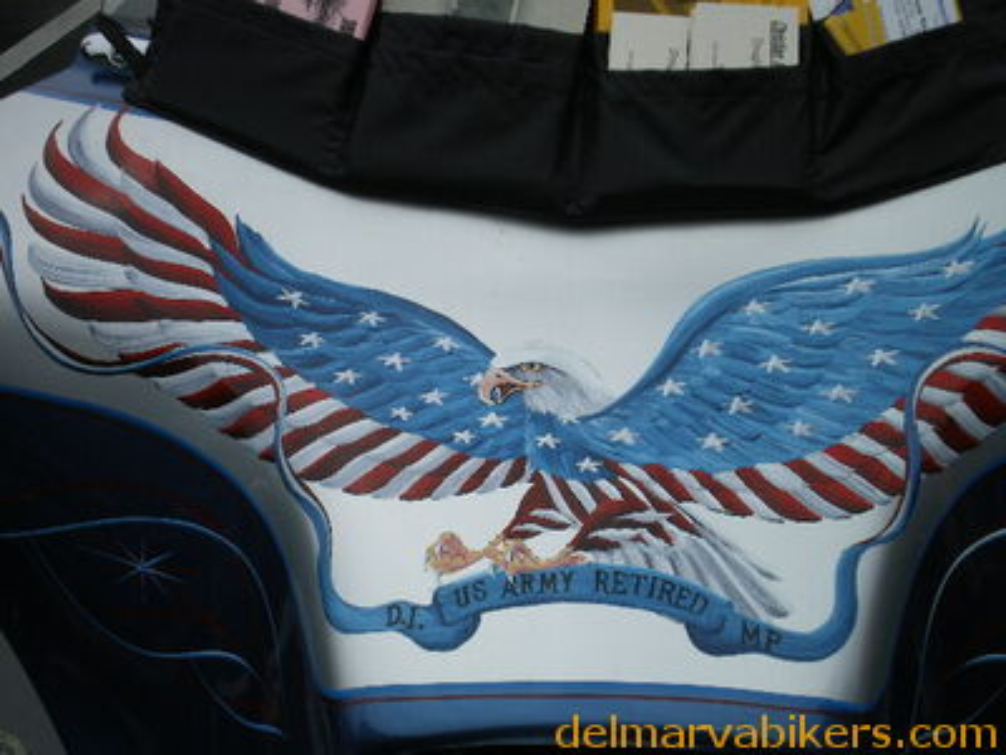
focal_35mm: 68
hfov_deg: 28.6
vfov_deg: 21.6
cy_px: 378
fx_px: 1976
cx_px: 503
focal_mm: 11.3
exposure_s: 1/320
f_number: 6.2
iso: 64
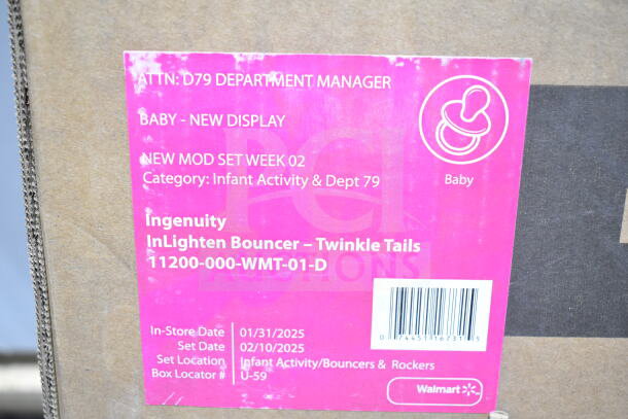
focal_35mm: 44
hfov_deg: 45.0
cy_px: 210
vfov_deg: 30.9
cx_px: 314
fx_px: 759
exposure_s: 1/80
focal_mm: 29
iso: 1600
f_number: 4.5
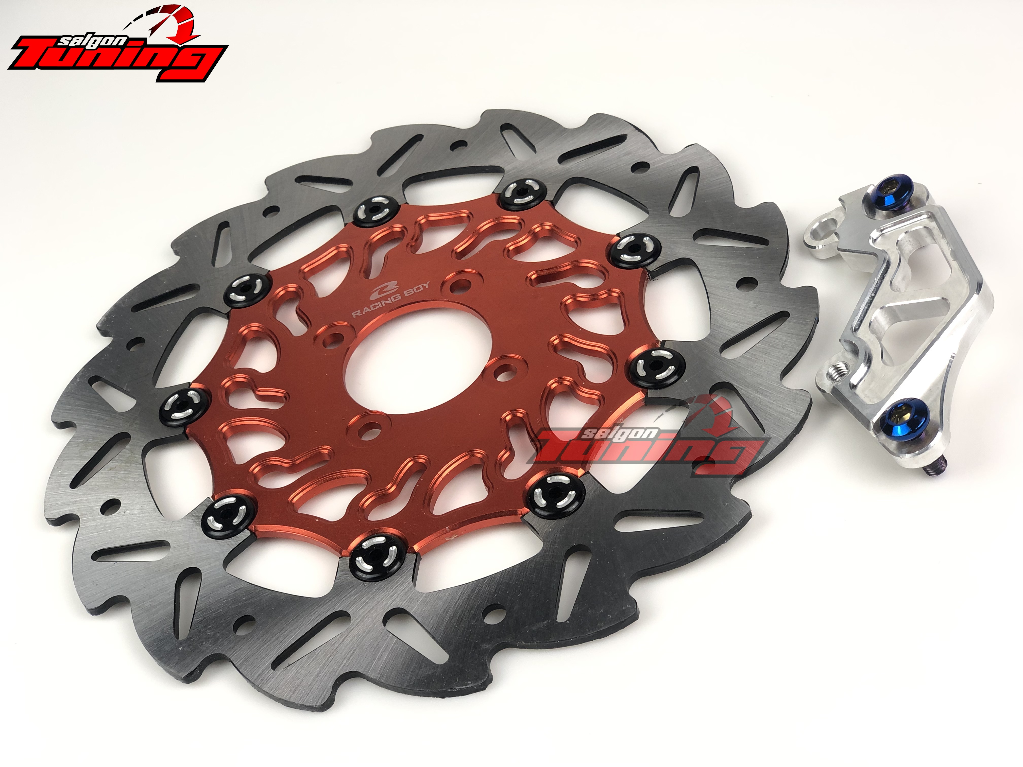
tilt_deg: -44.7
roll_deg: +20.5
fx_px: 1537
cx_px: 512
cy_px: 384
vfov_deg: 28.0
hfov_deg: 36.8
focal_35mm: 52
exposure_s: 1/50
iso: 25
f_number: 2.4
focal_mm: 6
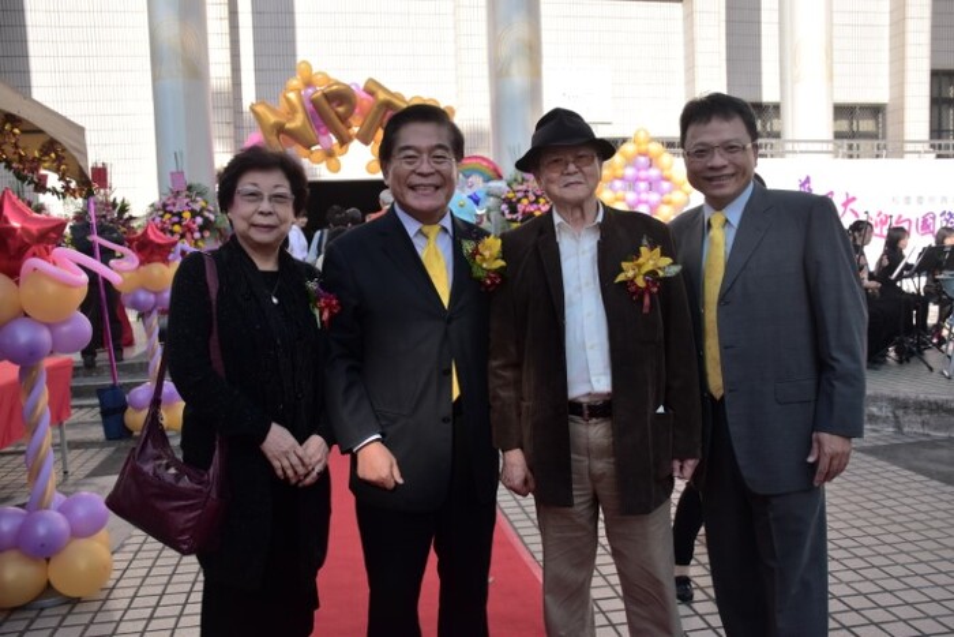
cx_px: 477
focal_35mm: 30
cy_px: 318
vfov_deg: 43.6
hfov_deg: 61.9
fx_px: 795
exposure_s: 1/1600
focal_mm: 20
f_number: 4.5
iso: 400
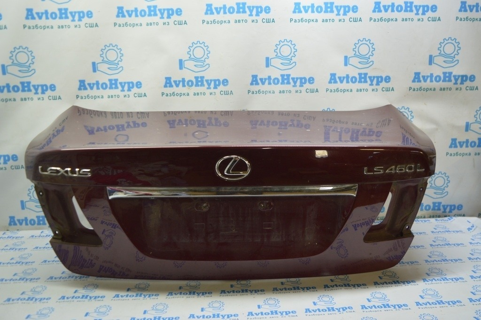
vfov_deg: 41.6
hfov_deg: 59.5
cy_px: 160
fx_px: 421
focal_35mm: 32
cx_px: 240
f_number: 3.8
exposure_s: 1/50
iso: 400
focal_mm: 21
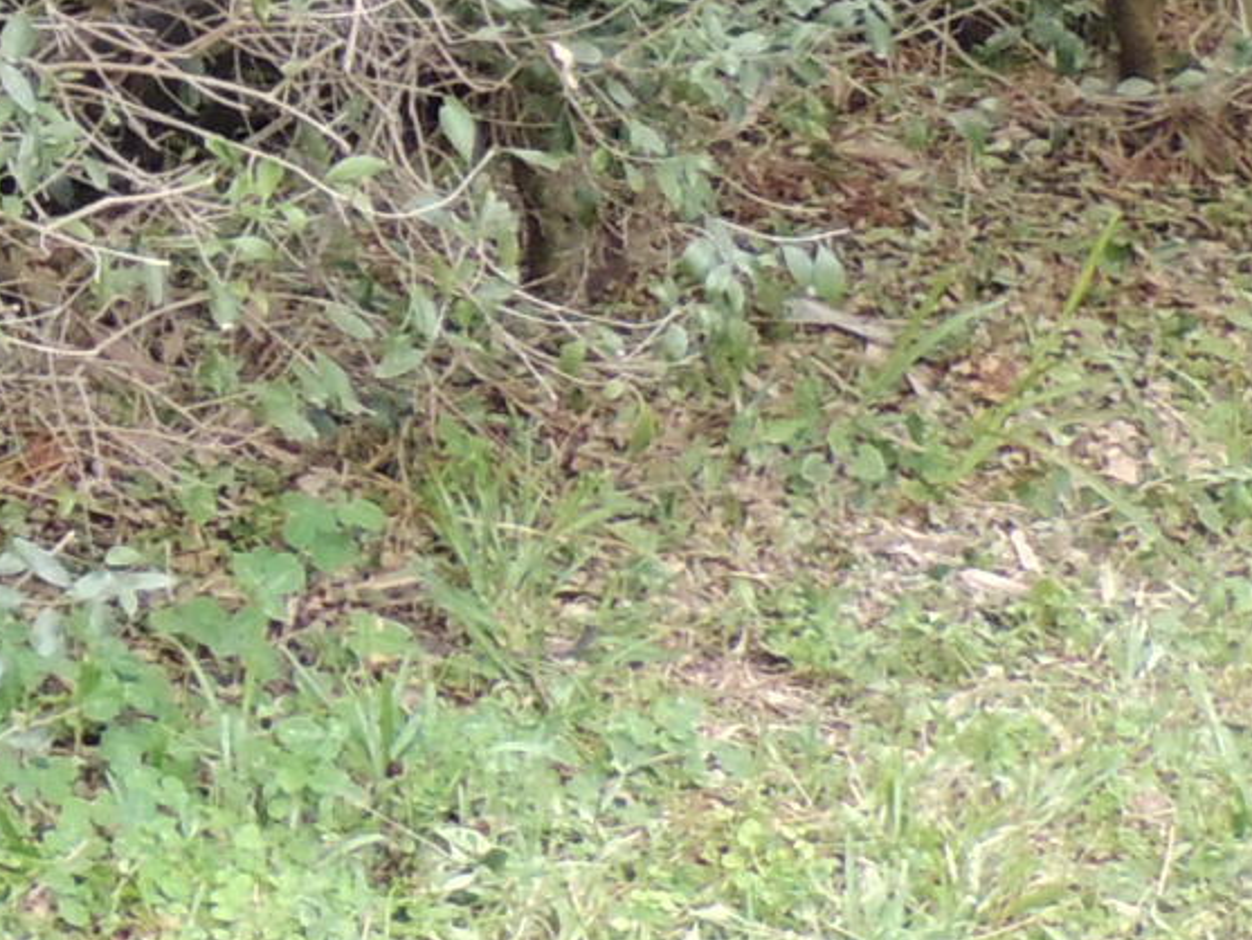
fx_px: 10708
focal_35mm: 296
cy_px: -659
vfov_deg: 5.0
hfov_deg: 6.4
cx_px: -1553
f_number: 3.7
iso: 360
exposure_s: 1/60
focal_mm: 9.8
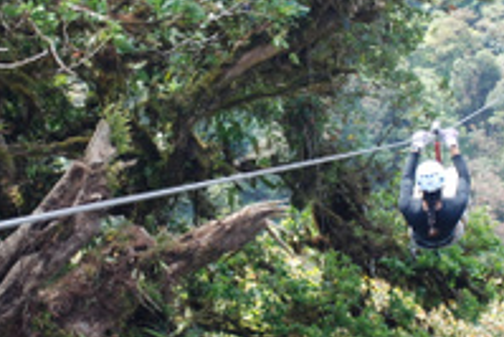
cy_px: 98
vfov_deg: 10.1
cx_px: 294
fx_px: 1905
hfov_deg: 15.1
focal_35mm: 136
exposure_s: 1/100
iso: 200
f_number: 5
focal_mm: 40
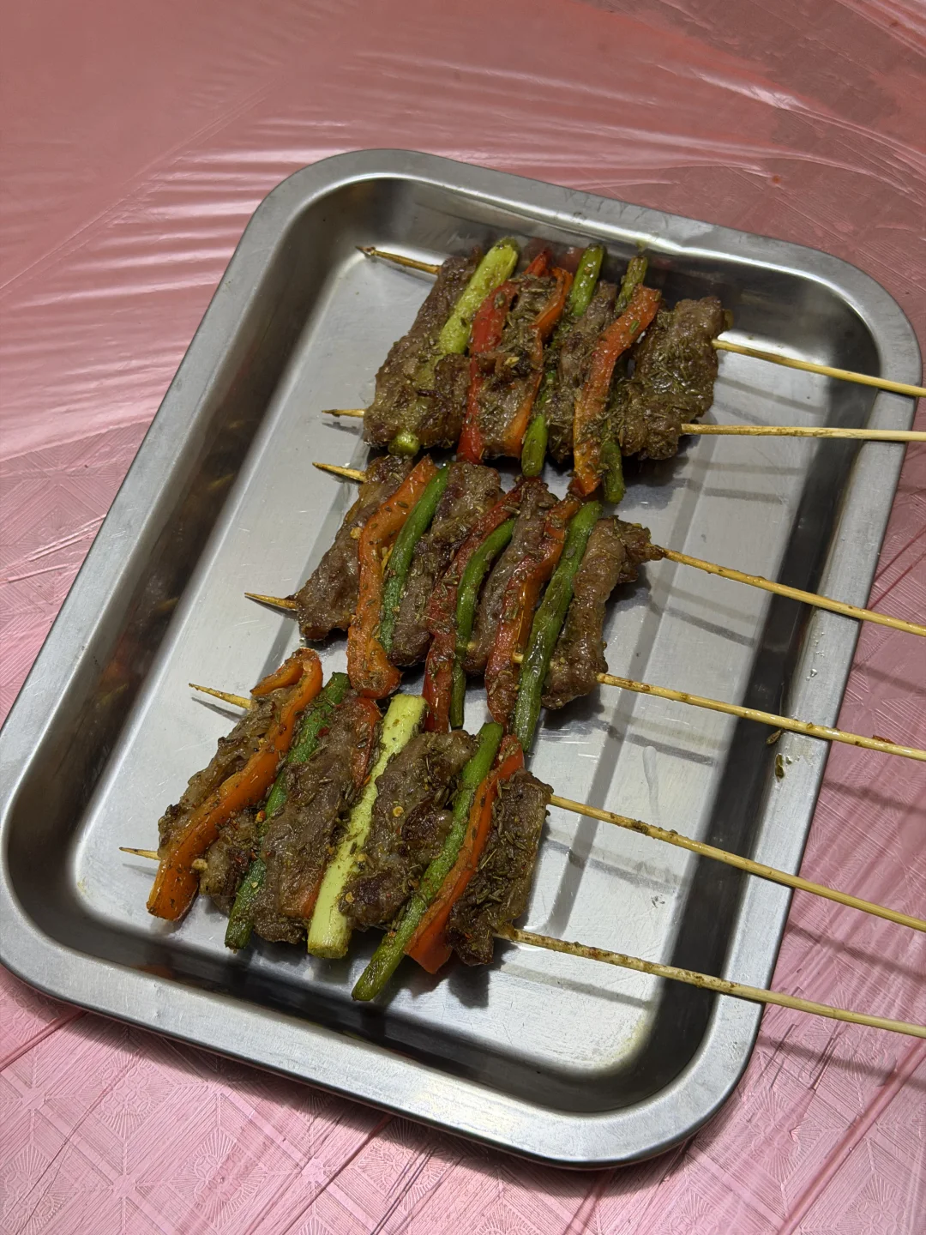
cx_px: 463
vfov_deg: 39.7
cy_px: 618
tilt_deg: -61.4
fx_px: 1712
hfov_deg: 30.3
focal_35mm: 48
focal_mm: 6.76
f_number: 1.78
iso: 250
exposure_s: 1/100
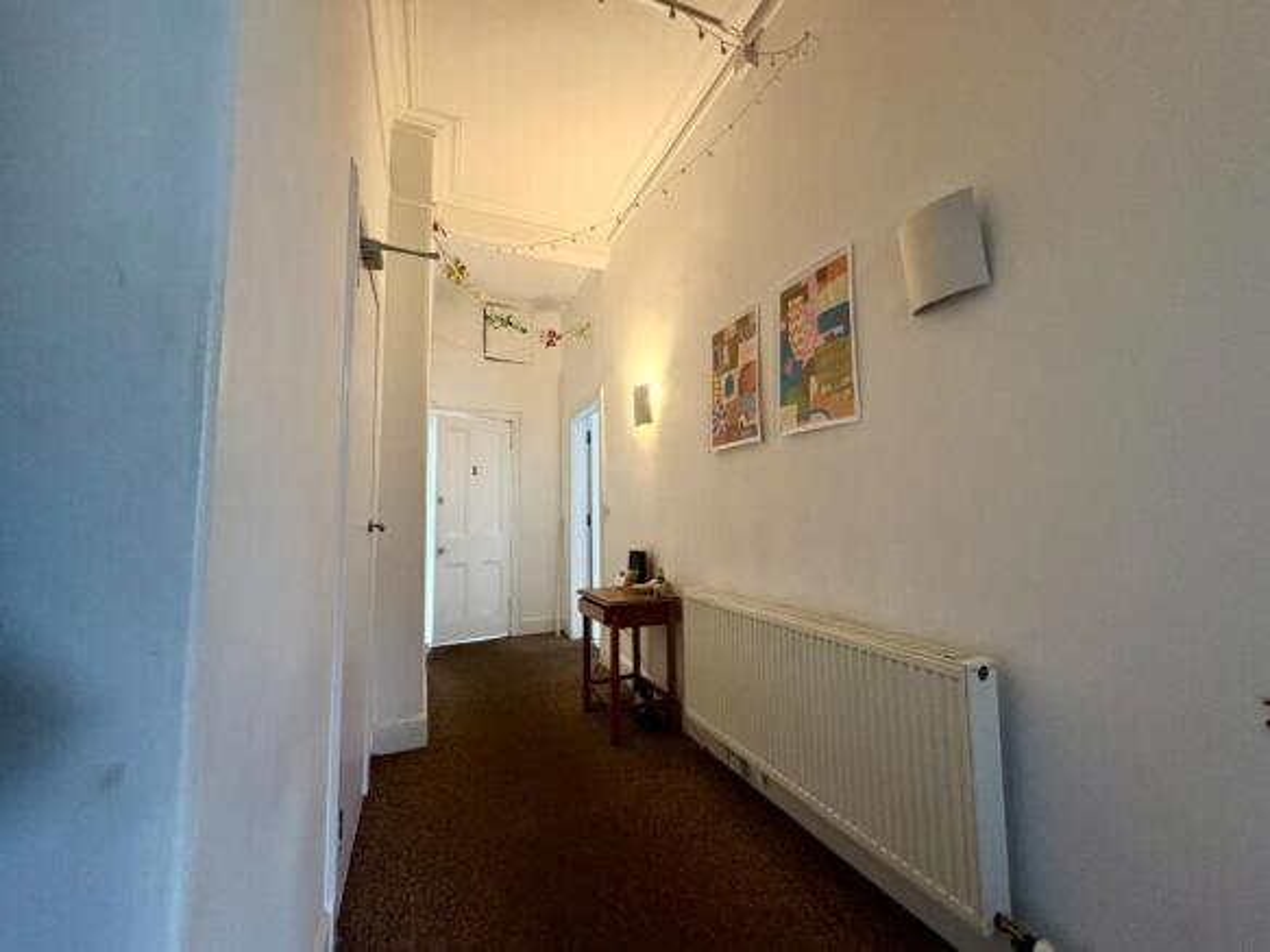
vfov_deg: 85.7
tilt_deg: +4.7
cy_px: 476
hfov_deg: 102.1
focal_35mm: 14
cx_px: 635
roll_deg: +0.5
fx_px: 514
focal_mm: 2.22
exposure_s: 1/60
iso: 500
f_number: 2.2
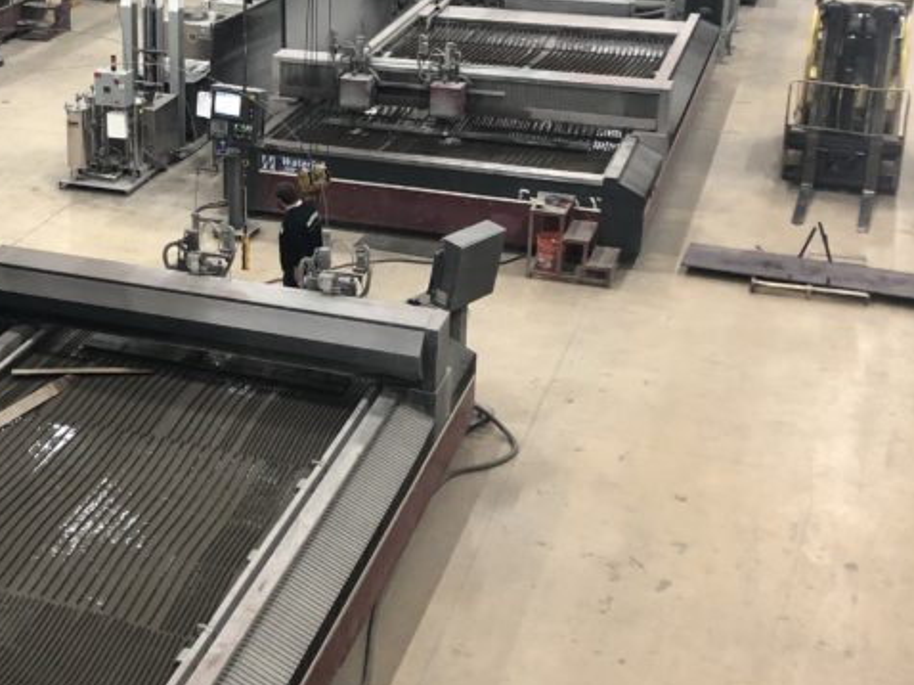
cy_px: 237
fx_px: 1583
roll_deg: +1.5
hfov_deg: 31.2
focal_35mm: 60
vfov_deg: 24.3
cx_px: 155
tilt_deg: -21.1
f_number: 1.8
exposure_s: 1/17
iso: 40
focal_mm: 4
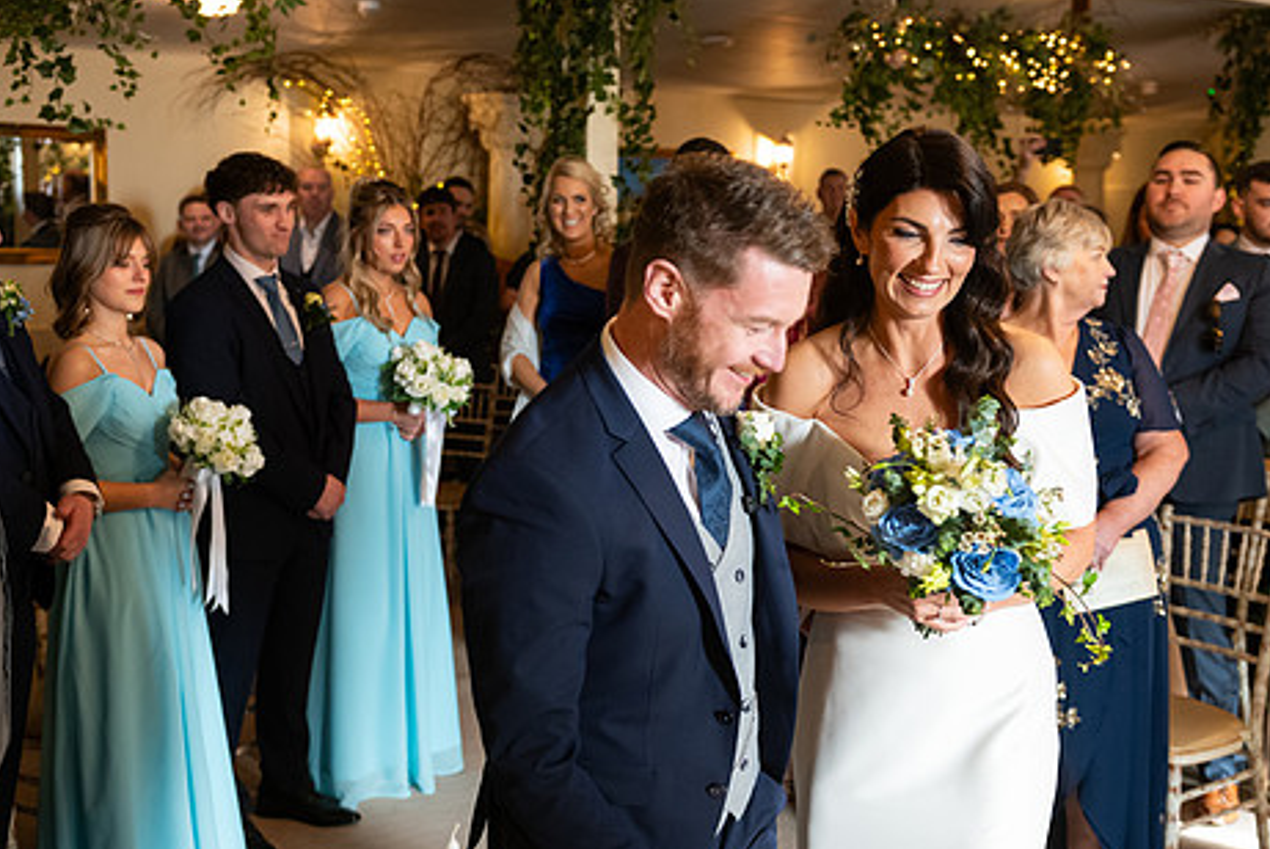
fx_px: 1553
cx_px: 645
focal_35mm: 44
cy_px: 431
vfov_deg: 30.6
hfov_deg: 44.5
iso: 1250
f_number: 3.5
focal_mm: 35
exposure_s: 1/160
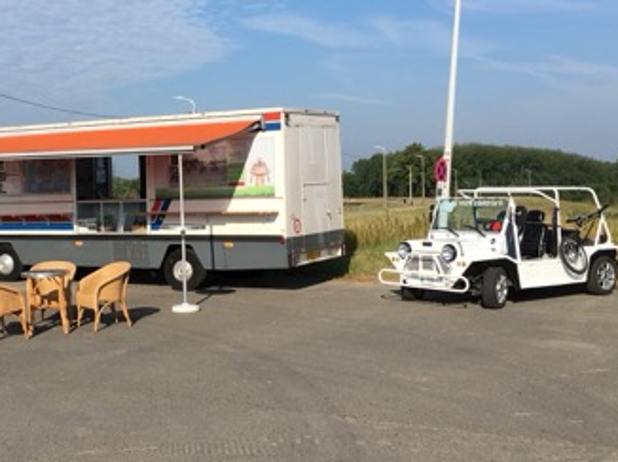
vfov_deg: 25.5
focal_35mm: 57
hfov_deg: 32.7
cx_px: 112
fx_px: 1017
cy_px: 169
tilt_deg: +0.9
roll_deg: +0.7
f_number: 2.2
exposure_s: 1/1832
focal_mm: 4.15
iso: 25
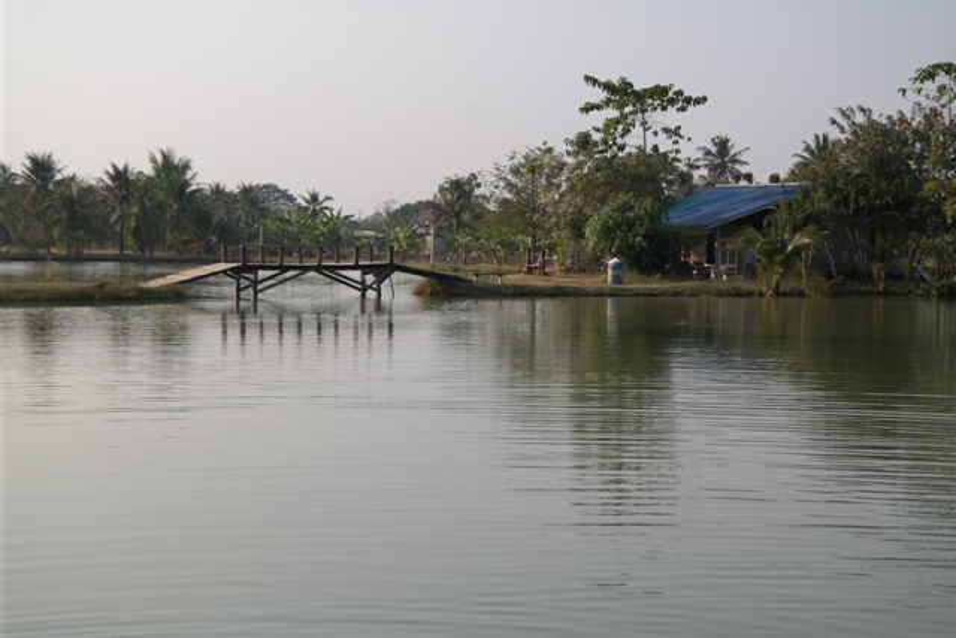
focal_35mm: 61
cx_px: 478
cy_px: 319
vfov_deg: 22.3
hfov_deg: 32.9
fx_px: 1620
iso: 100
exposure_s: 1/250
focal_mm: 40
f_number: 6.3
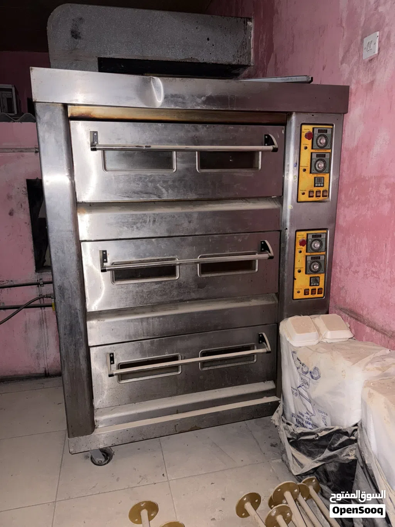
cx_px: 198
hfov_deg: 56.8
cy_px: 264
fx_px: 365
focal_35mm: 24
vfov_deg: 71.6
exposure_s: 1/4
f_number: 1.78
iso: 80
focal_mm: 6.76
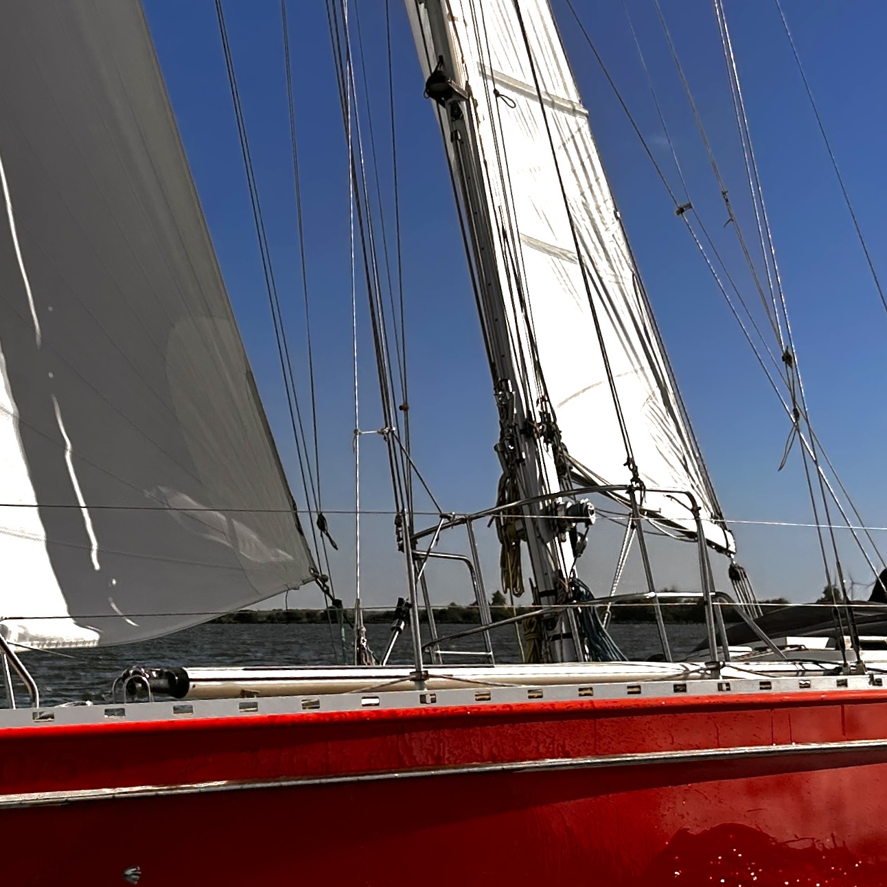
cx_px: 255
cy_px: 630
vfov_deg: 25.1
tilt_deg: -3.2
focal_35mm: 68
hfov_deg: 25.1
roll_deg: -1.1
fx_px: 1971
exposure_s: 1/8000
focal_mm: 5.7
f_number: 1.5
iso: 50
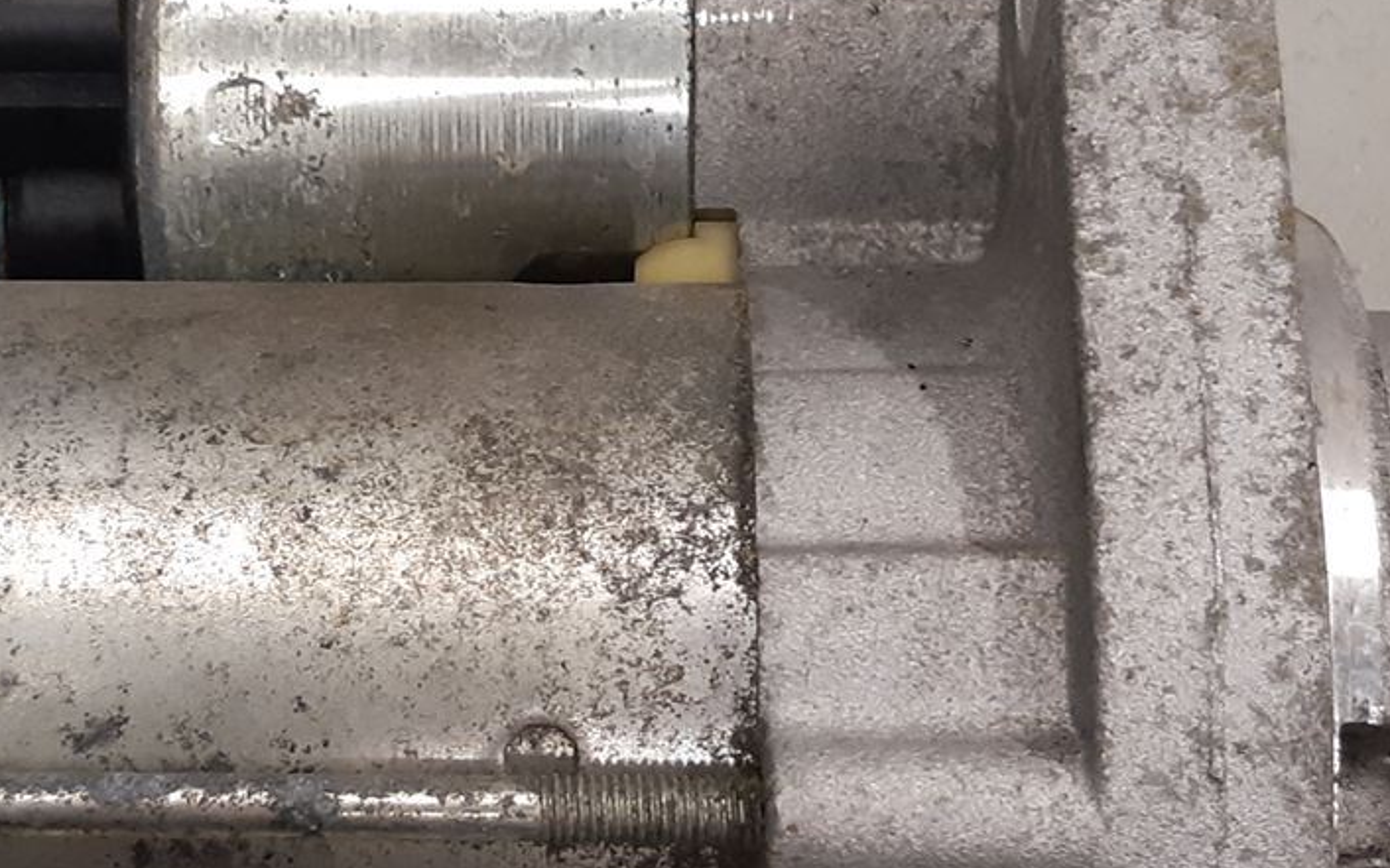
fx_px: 3030
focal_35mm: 80
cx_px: 482
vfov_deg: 16.3
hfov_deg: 25.7
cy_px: 413
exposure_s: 1/50
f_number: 1.7
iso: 200
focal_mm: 3.93
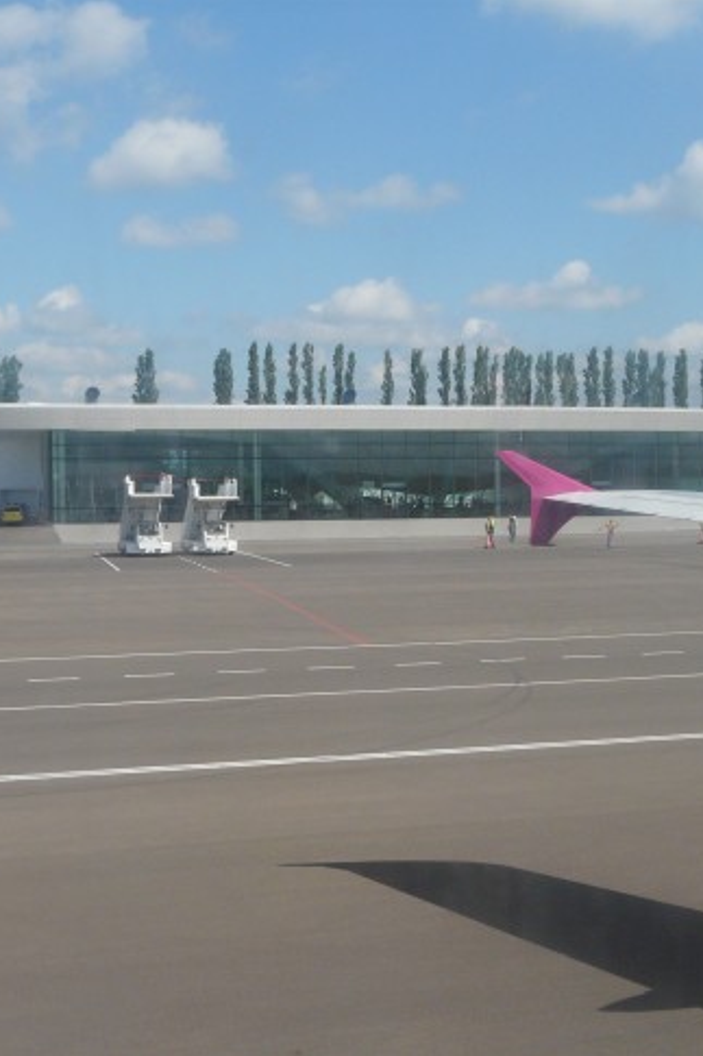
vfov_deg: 37.5
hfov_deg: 25.2
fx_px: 1553
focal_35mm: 53
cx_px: 533
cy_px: 528
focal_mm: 6.3
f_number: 5.6
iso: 100
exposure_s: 1/400
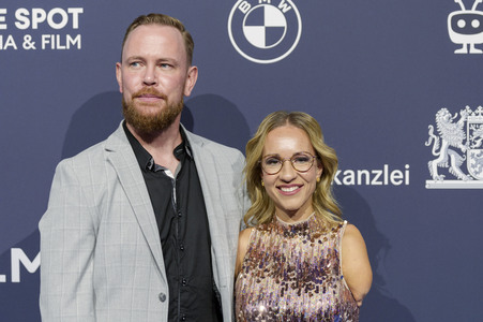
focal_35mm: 88
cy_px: 161
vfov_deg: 15.5
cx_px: 242
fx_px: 1180
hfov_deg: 23.1
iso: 800
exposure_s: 1/320
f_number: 2.8
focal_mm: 88
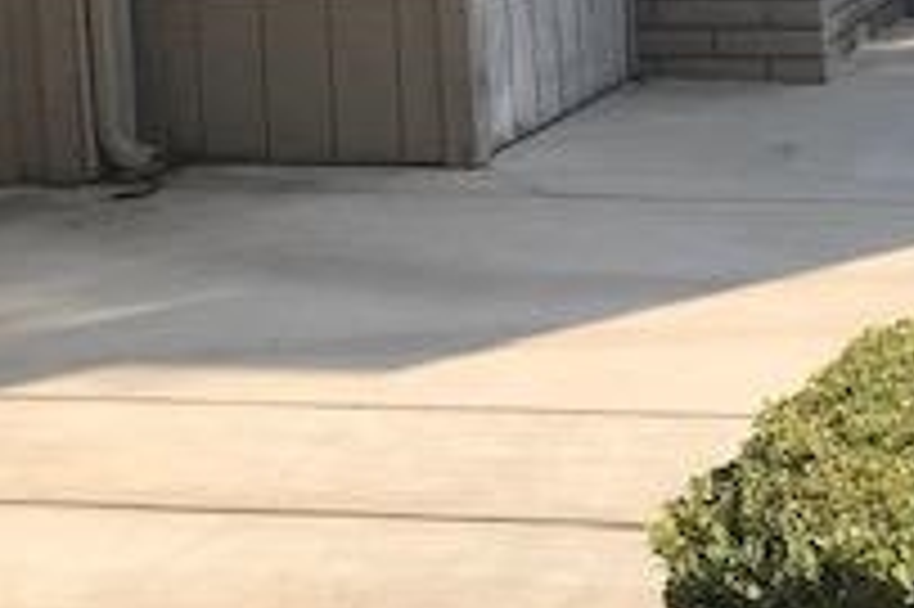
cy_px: -23
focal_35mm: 92
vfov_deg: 14.6
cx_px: 1108
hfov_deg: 20.6
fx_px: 2334
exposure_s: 1/1408
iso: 20
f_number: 1.8
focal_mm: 3.99
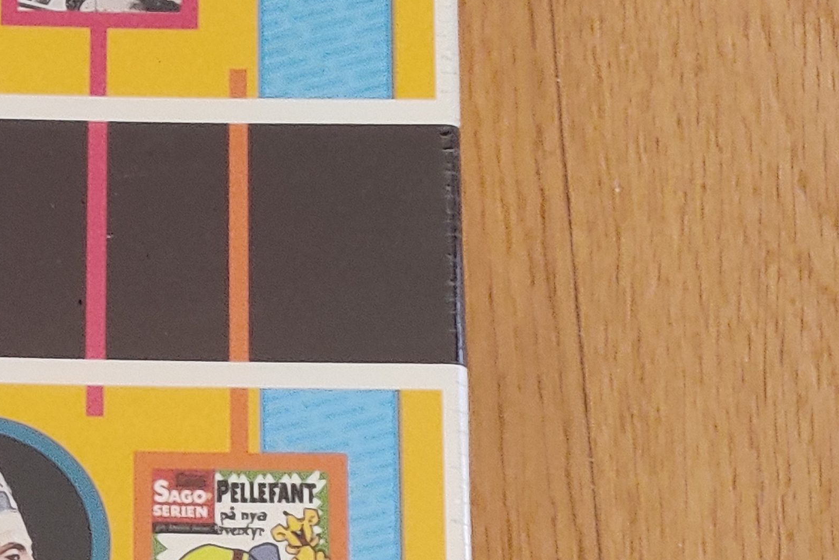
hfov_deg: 26.3
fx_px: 1655
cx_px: -73
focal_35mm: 71
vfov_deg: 19.1
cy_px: 369
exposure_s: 1/20
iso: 1250
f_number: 1.65
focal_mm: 4.75
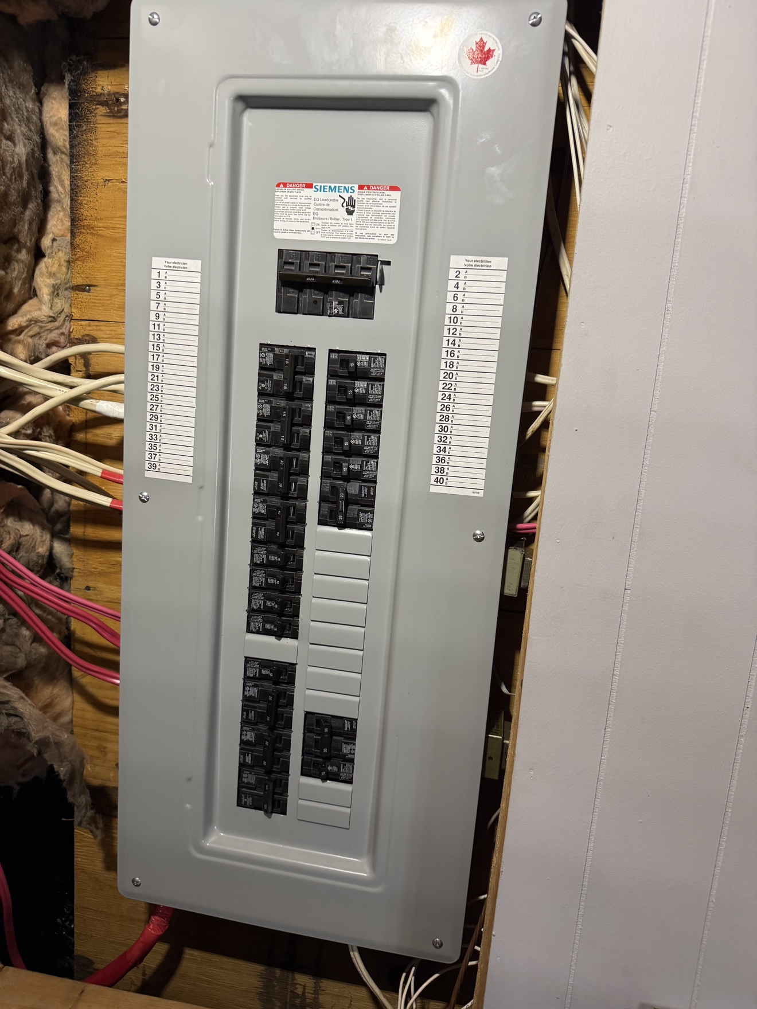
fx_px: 700
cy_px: 504
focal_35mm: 24
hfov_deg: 56.8
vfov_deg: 71.6
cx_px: 378
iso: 160
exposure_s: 1/111
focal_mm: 6.76
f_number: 1.78
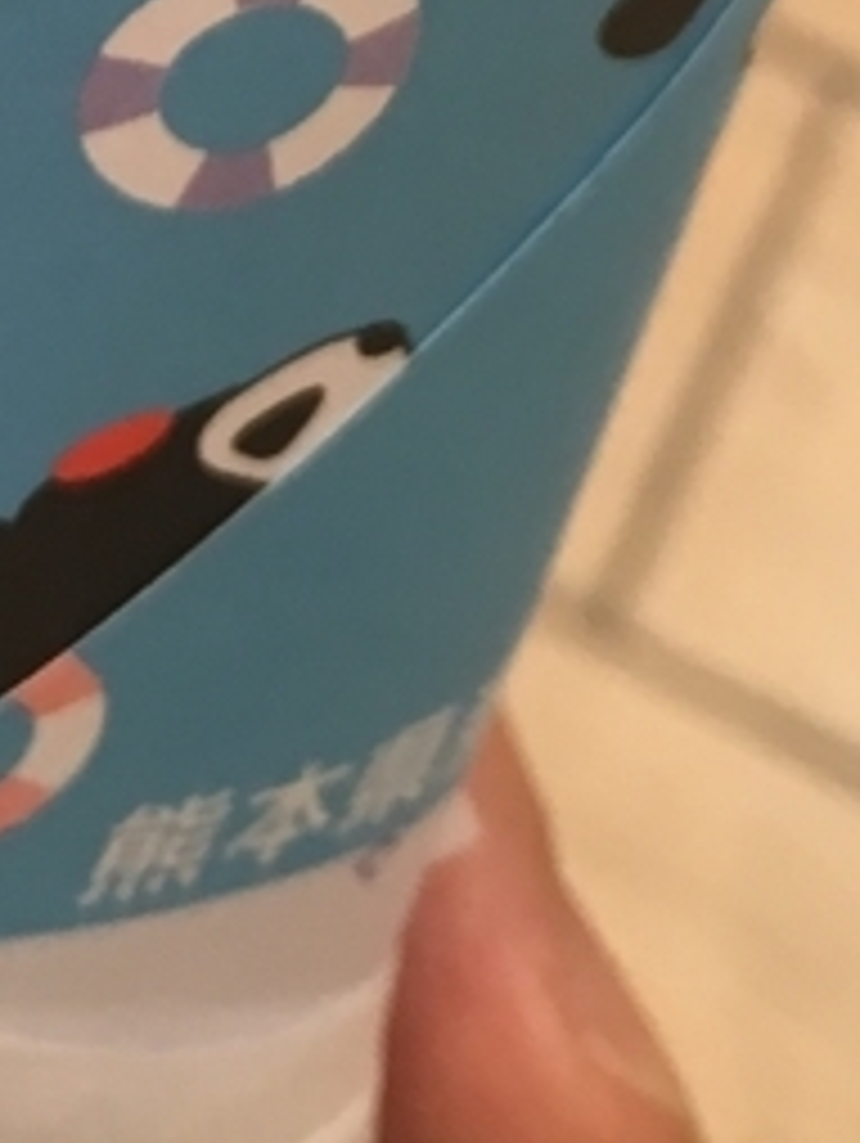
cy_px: -1071
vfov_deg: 12.7
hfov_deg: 10.8
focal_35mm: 137
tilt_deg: -60.6
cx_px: 5
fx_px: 4531
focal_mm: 4.15
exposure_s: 1/30
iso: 64
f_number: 2.2
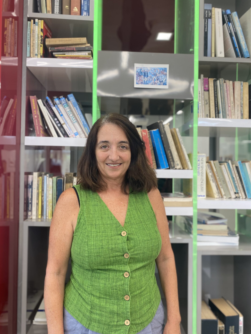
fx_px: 261
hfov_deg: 51.3
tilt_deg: +1.7
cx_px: 121
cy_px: 166
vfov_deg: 65.3
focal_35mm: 27
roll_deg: +0.2
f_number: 1.8
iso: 50
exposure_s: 1/104
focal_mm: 4.25
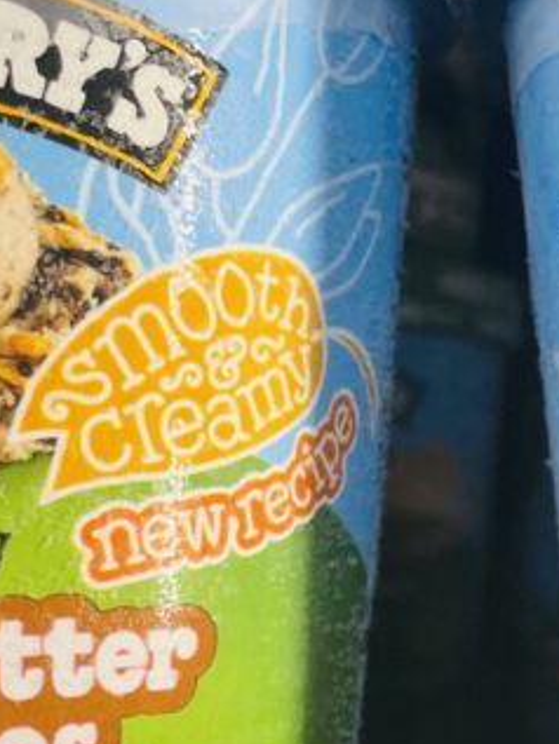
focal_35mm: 84
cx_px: 782
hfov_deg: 16.4
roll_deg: +0.8
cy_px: 514
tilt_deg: +0.3
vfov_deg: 23.1
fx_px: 1807
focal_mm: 4.2
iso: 80
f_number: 1.6
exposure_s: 1/60
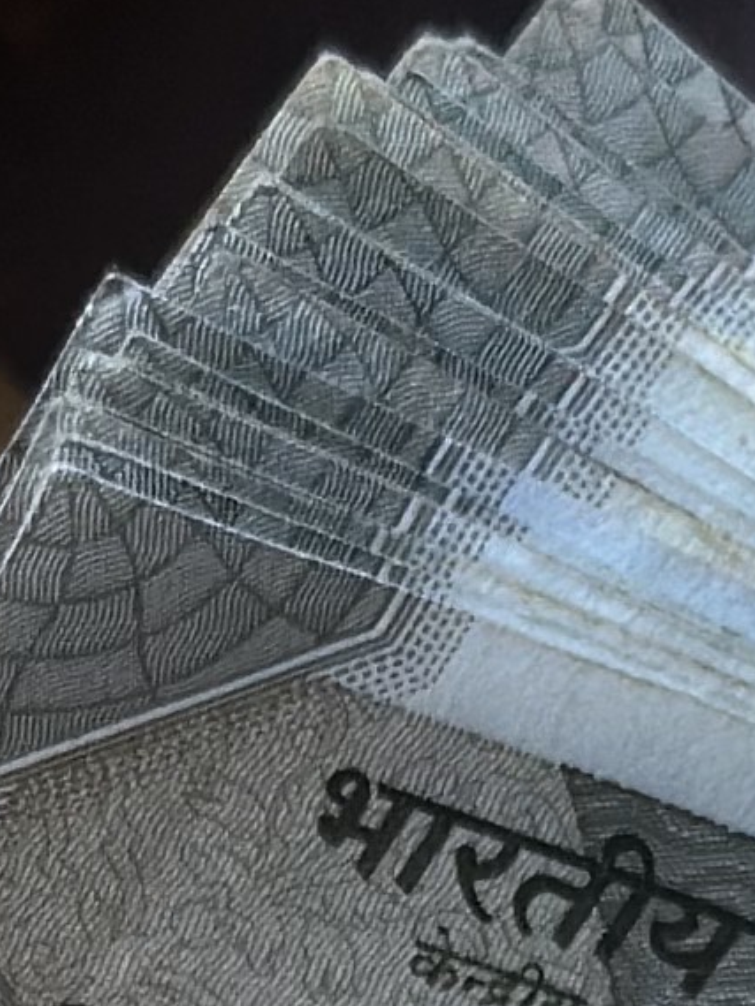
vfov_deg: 5.7
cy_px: 1968
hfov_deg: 4.4
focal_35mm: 340
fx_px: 9884
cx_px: 447
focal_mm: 6.86
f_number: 1.78
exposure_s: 1/132
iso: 80
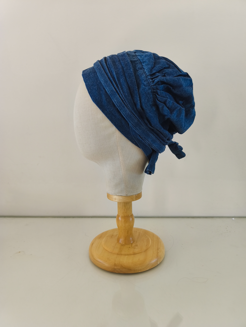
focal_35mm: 23
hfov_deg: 58.9
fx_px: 218
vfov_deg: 73.9
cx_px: 123
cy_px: 164
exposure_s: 1/100
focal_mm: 6.14
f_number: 1.65
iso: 100
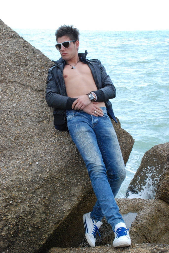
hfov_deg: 28.1
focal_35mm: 48
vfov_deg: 41.1
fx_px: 337
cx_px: 84
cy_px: 126
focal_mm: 32
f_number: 11
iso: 1250
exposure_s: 1/500
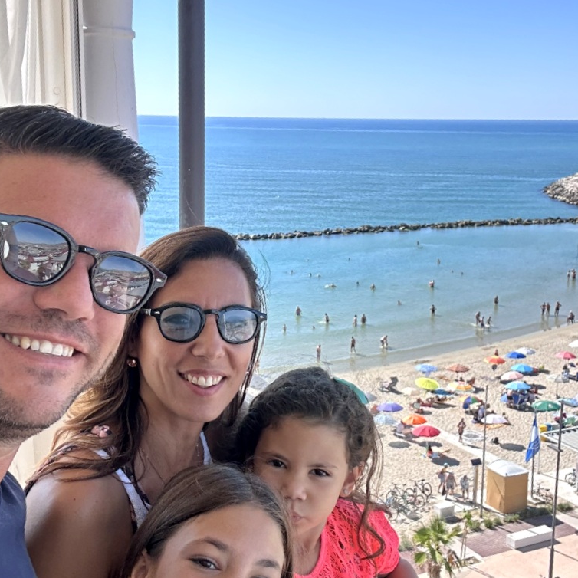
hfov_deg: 46.0
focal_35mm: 36
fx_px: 680
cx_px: 291
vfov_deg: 46.0
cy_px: 256
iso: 25
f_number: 1.9
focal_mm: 2.69
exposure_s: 1/447
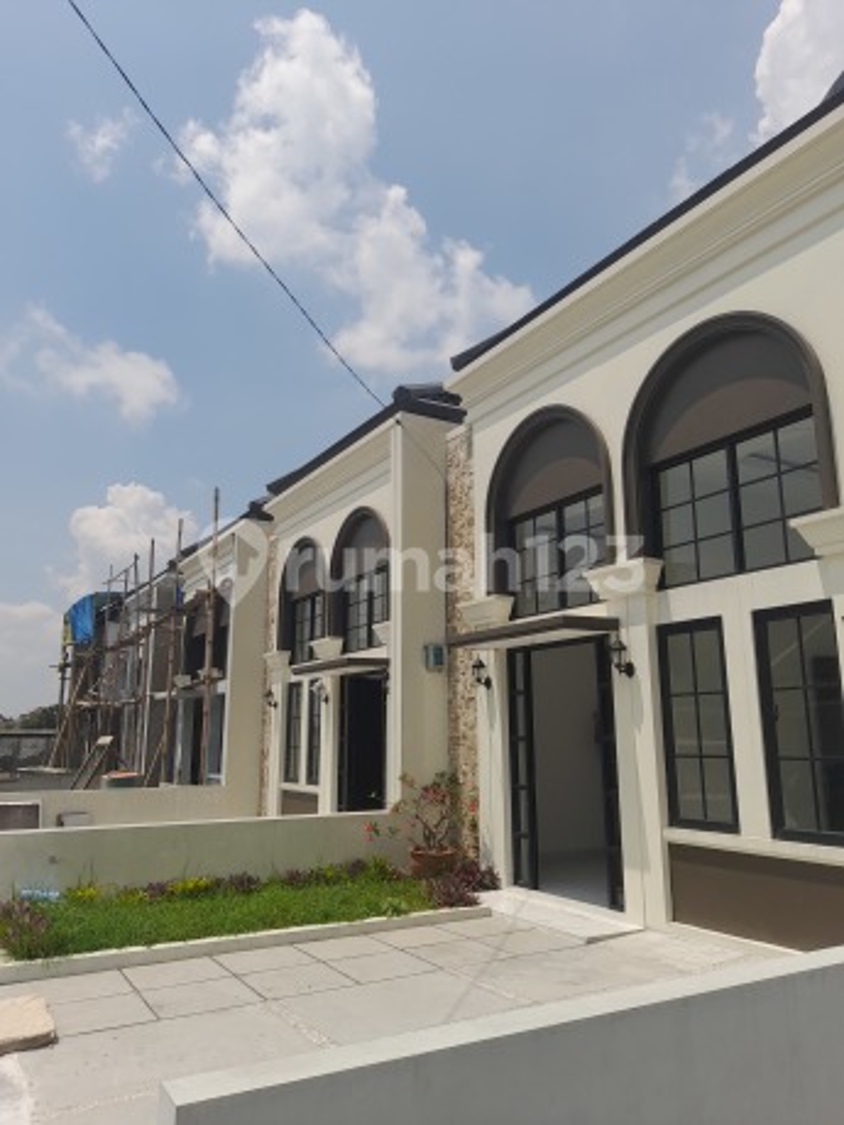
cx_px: 422
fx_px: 813
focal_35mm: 25
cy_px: 562
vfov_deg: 69.4
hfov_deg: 54.9
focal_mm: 4.6
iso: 20
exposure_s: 1/1368
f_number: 2
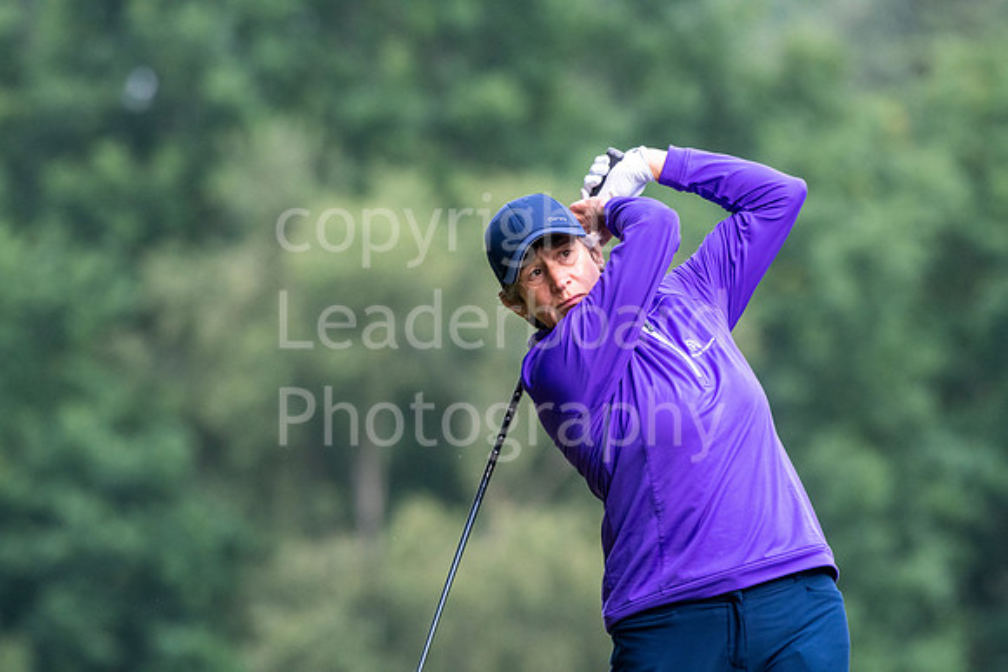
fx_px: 15963
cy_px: 336
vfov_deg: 2.4
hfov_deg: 3.6
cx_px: 504
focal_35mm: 570
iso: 1250
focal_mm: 380
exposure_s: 1/1000
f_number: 5.6
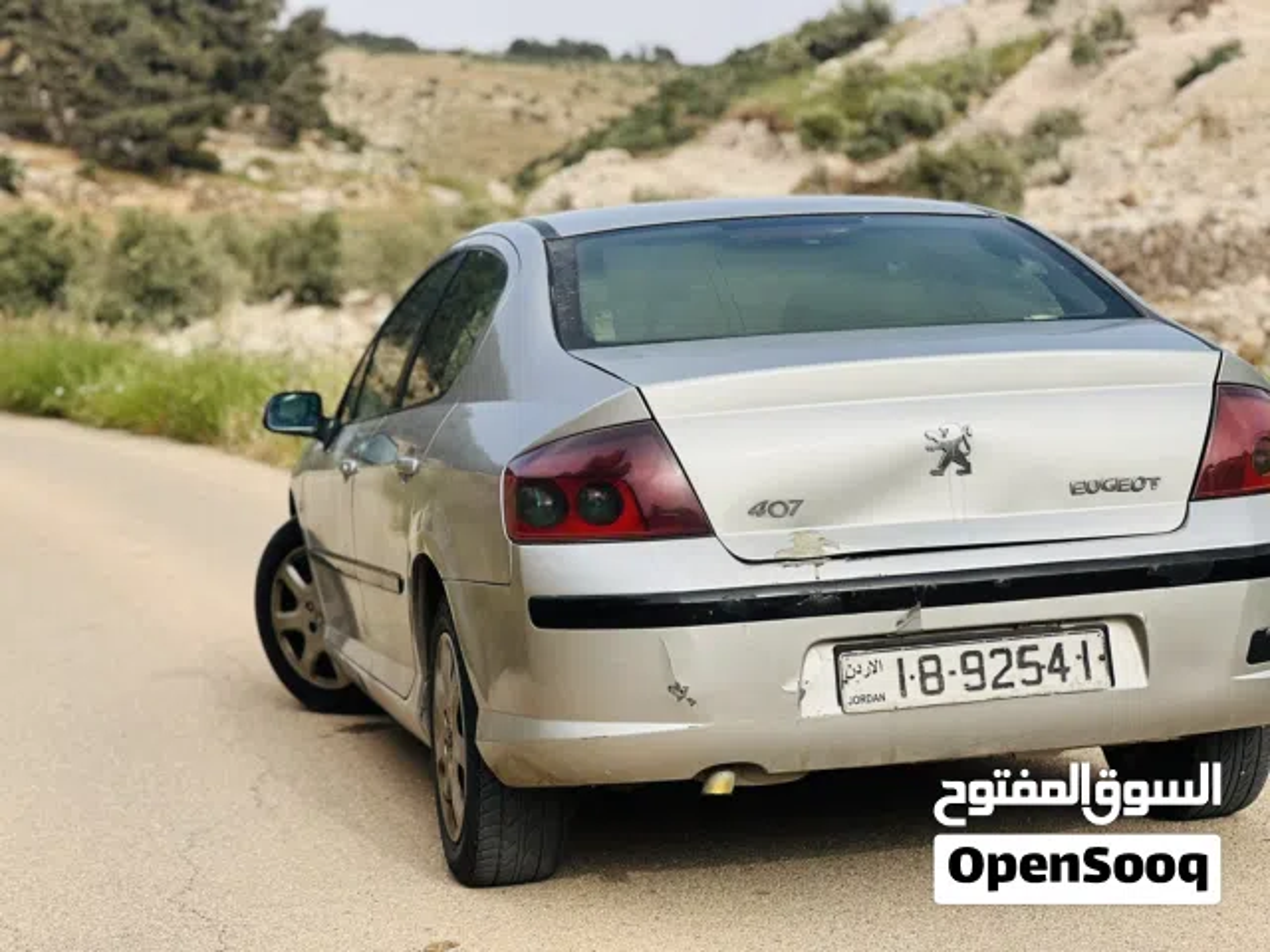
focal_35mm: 77
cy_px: 476
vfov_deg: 19.1
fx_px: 2825
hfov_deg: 25.3
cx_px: 635
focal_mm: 9
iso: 32
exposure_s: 1/405
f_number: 2.8
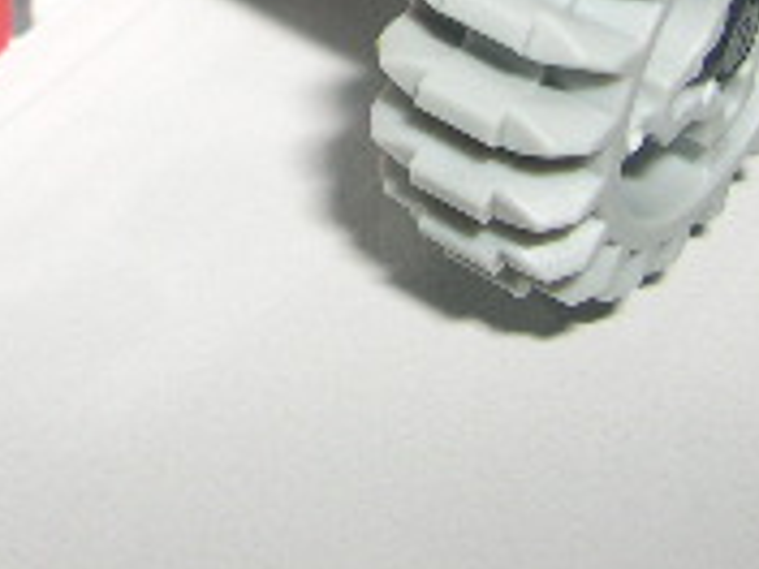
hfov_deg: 13.9
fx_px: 3026
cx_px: -160
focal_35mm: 138
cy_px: -457
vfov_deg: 10.1
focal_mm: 8
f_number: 7.6
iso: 100
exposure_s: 1/60
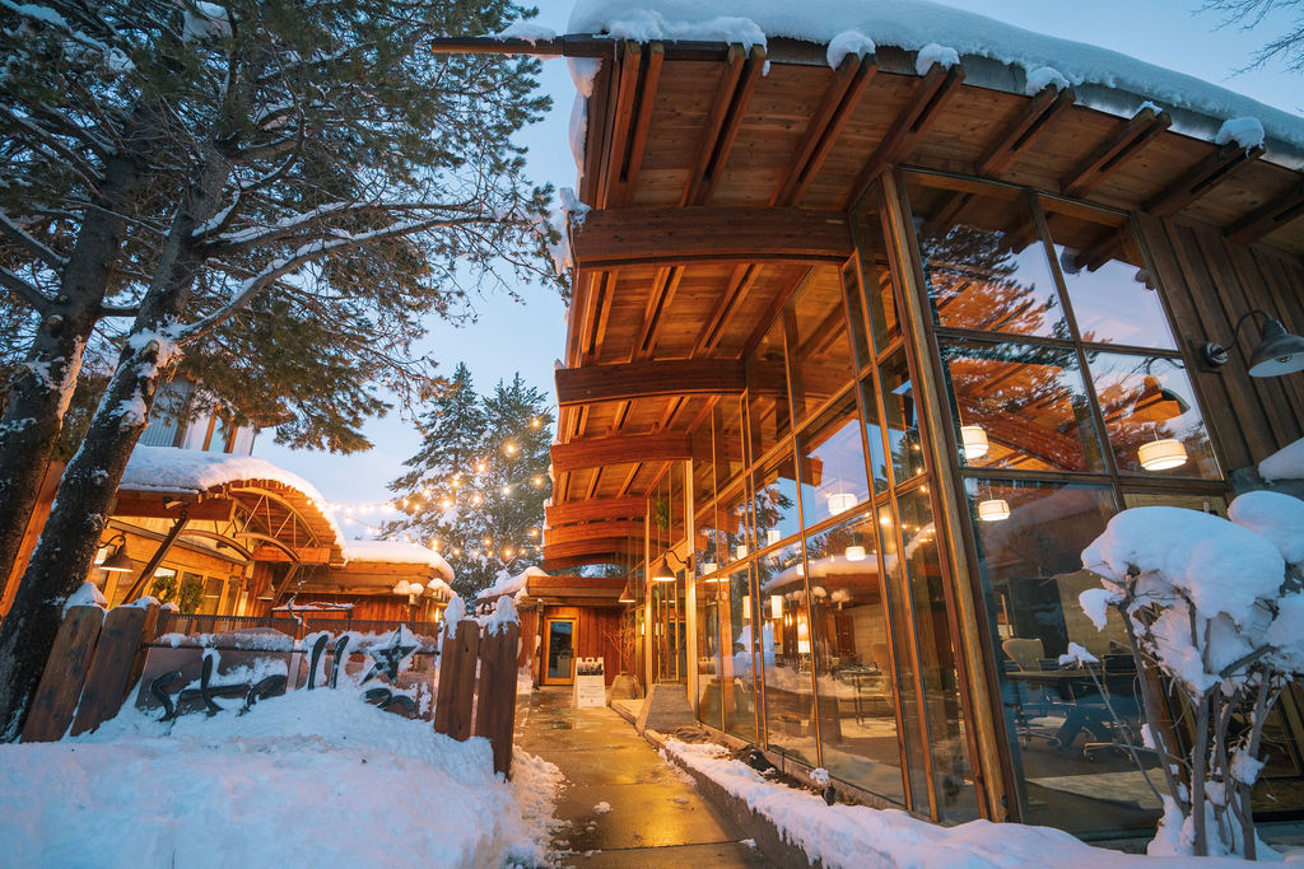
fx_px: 580
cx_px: 652
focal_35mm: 16
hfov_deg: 96.7
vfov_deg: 73.8
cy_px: 434
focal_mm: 16
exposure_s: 1/30
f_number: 2.8
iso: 500
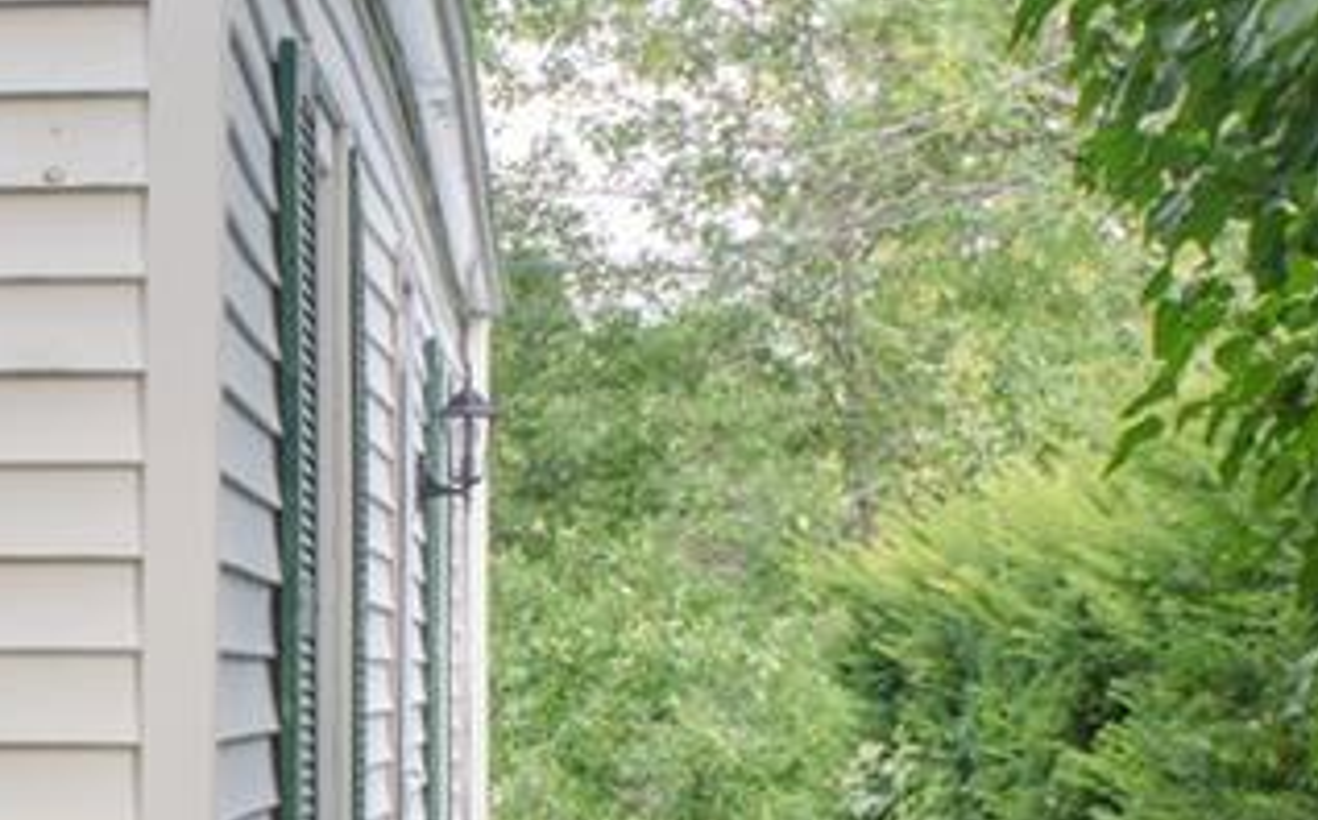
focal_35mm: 118
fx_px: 4234
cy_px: 1000
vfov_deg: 10.9
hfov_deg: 17.2
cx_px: -50
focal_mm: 24
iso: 200
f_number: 13
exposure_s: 1/10
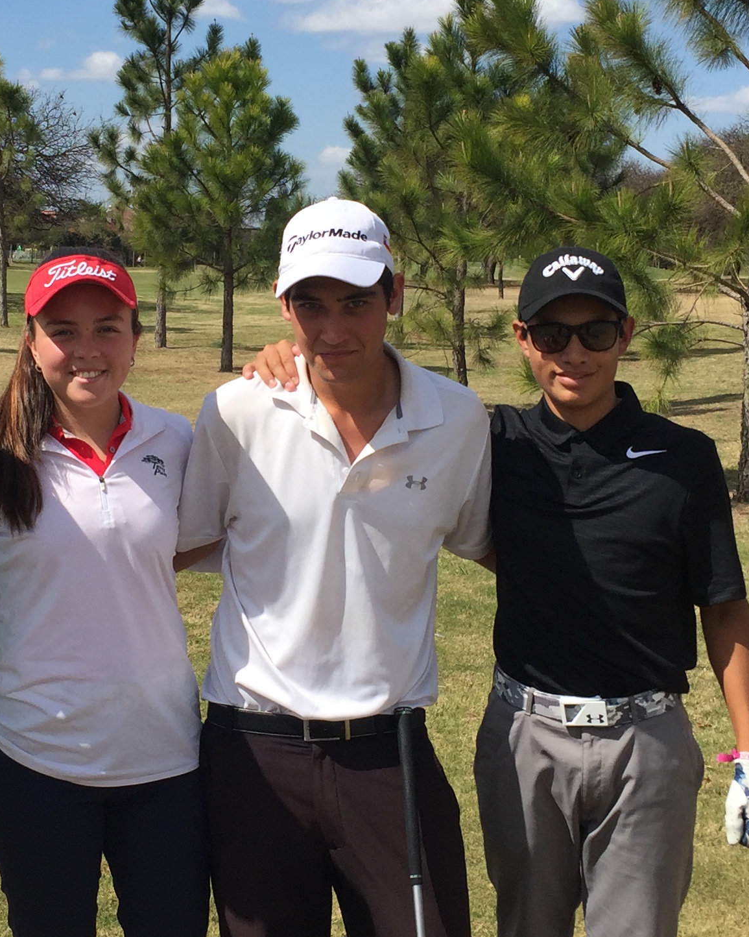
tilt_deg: -4.8
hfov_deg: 23.7
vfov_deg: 29.5
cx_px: 242
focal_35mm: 64
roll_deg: -2.5
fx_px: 1774
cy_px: 411
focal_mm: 4.15
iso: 32
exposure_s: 1/2639
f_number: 2.2
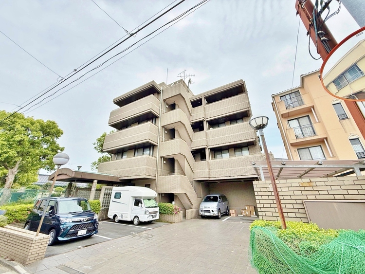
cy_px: 137
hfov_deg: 102.0
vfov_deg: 85.7
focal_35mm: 14
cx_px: 182
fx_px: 148
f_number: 2.2
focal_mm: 2.22
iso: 64
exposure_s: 1/1259
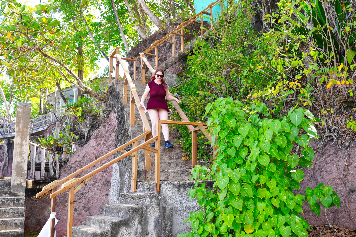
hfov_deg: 48.5
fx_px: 396
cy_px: 118
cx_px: 179
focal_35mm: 40
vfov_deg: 33.4
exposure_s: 1/80
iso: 80
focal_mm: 39
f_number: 4.5
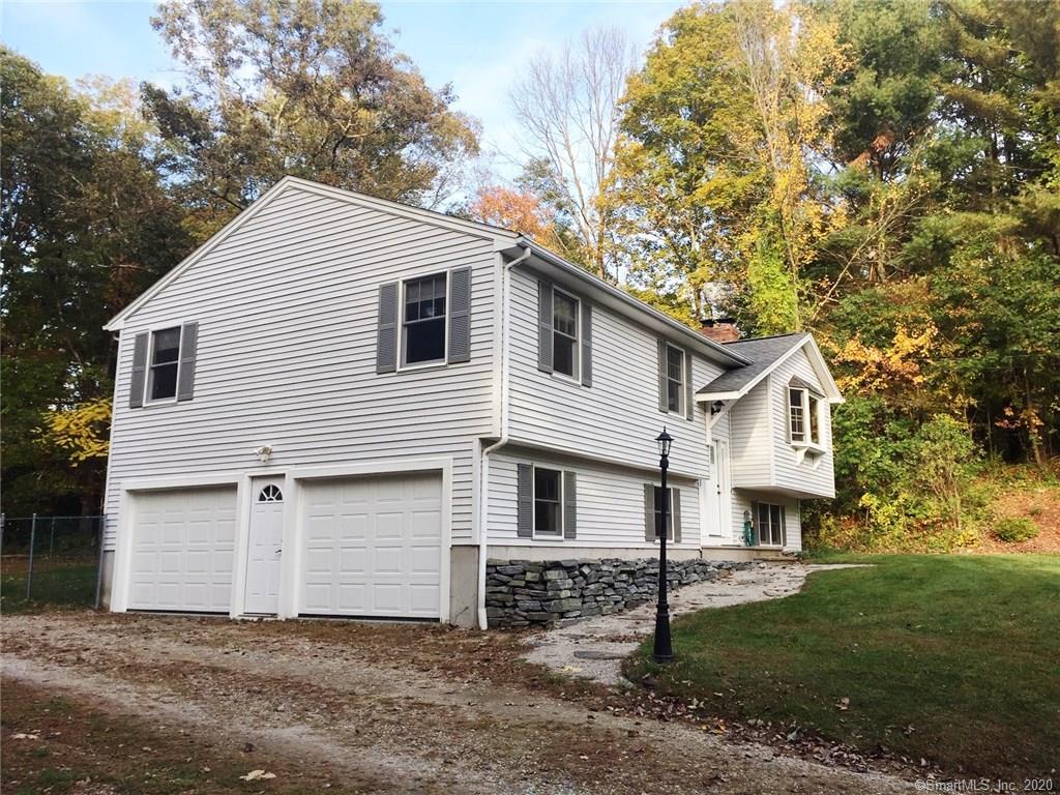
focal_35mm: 29
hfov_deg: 61.7
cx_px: 530
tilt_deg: +8.3
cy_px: 398
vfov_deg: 48.2
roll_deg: -1.9
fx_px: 888
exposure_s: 1/295
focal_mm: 4.15
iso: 32
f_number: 2.2
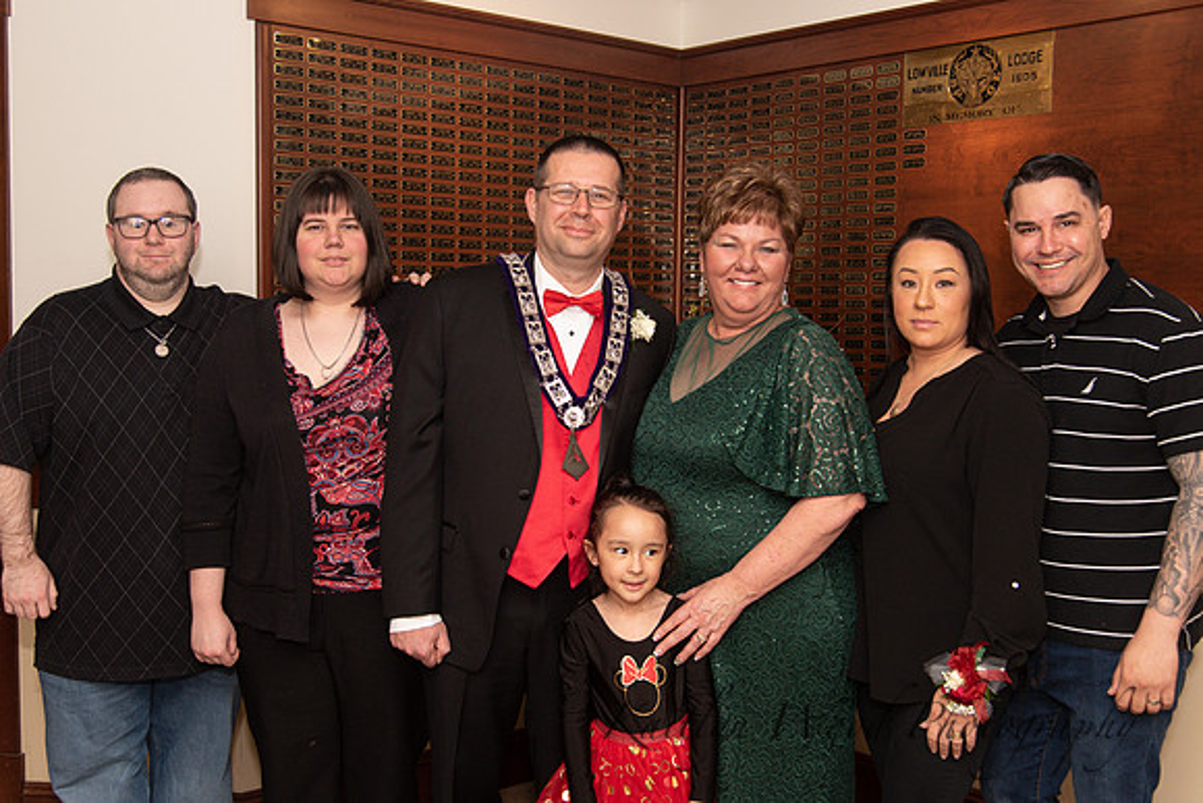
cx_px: 602
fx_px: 1372
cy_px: 402
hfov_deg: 47.4
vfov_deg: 32.6
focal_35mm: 41
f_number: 4
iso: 800
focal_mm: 38
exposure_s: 1/200
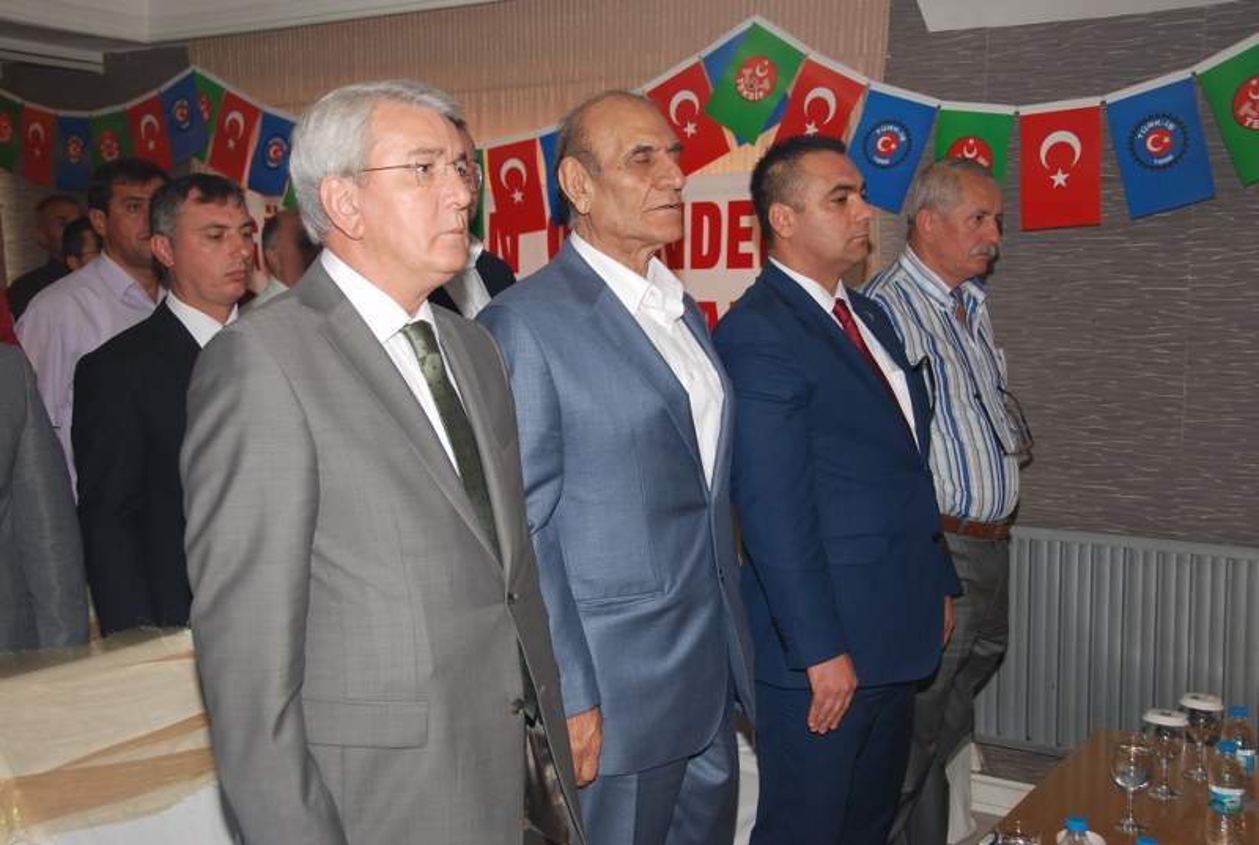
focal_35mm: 40
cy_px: 422
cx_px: 630
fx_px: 1419
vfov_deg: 33.2
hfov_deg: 47.8
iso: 200
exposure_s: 1/60
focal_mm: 27
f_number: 4
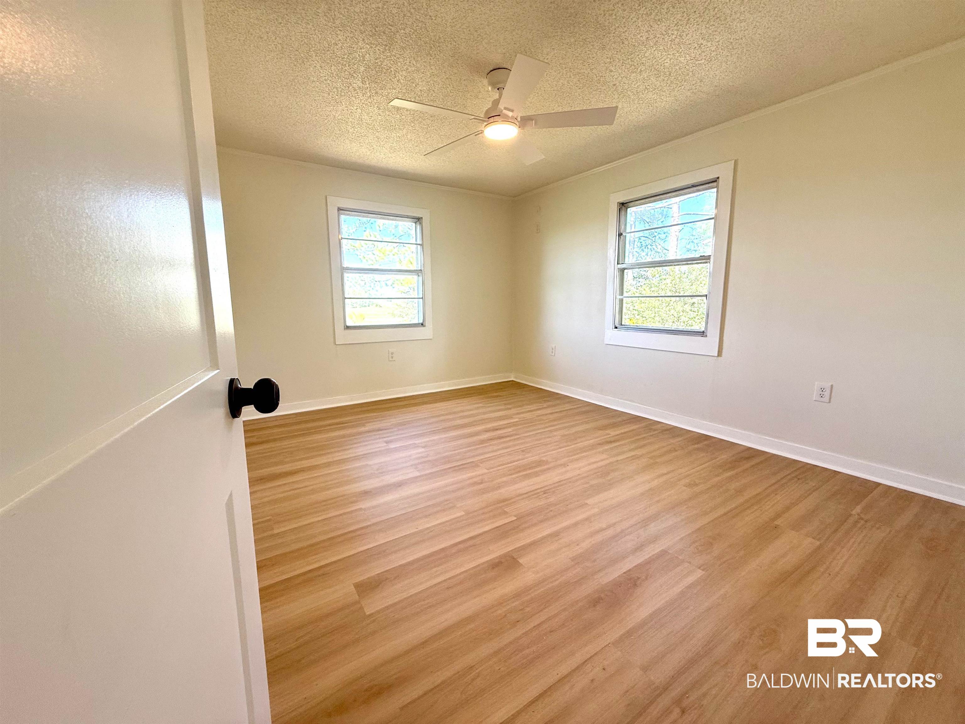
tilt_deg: -9.1
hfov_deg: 102.1
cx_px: 482
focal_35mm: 14
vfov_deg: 85.7
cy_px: 362
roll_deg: +0.3
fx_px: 390
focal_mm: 2.22
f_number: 2.2
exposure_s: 1/123
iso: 64
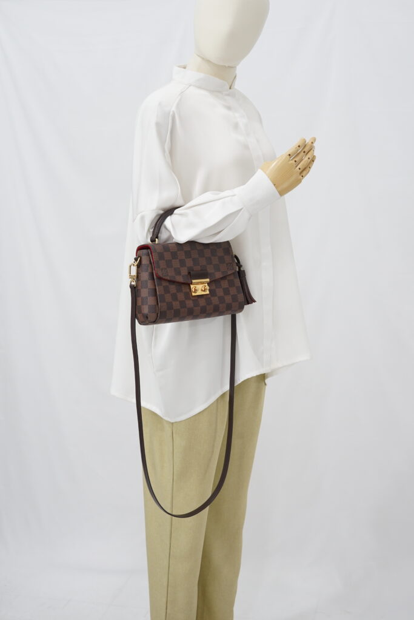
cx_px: 207
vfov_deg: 39.6
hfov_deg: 27.0
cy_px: 310
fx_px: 862
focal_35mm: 50
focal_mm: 50
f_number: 6.3
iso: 640
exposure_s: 1/10
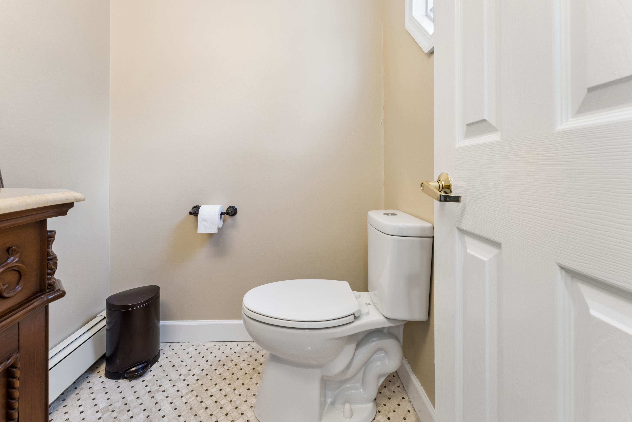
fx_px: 246
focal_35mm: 14
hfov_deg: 104.3
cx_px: 316
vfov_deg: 81.2
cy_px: 211
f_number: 13
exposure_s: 1/6
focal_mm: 14
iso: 400
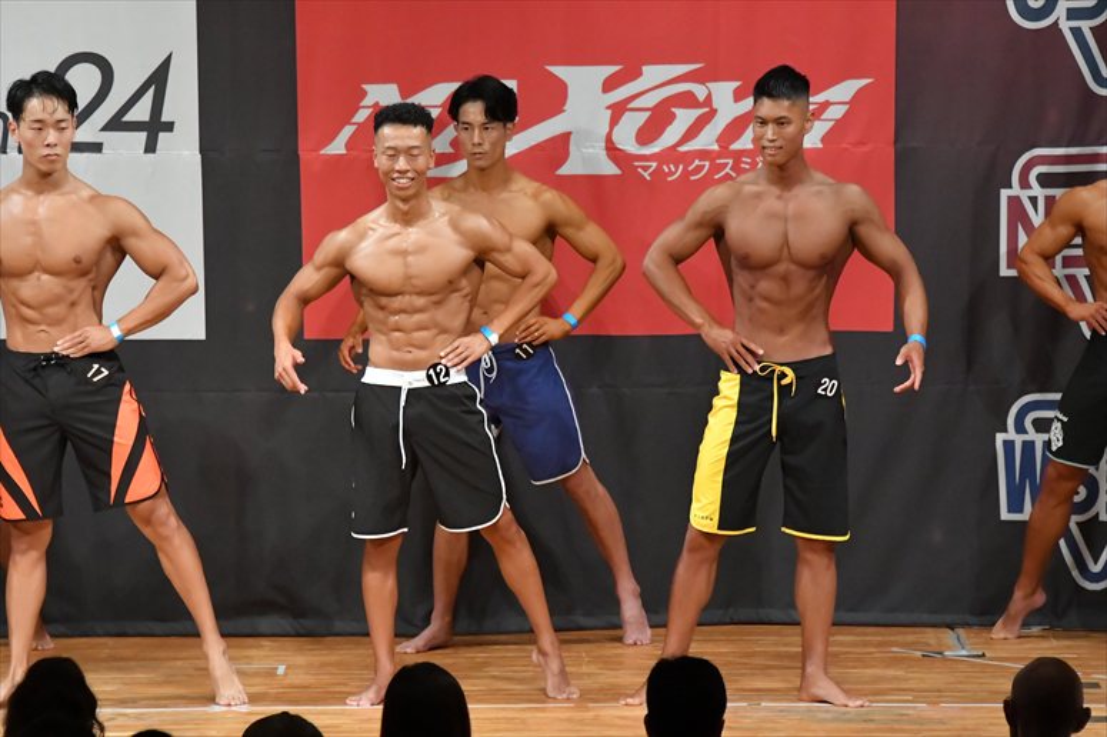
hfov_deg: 7.6
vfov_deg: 5.1
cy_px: 368
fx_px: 8299
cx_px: 554
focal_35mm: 270
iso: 9000
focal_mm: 180
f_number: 5.6
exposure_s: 1/400
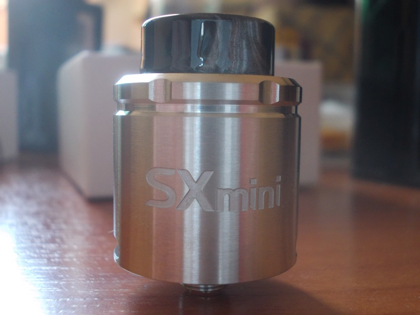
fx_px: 522
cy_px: 158
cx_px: 210
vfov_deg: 33.6
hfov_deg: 43.9
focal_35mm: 43
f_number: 3.3
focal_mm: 6.1
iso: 160
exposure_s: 1/30
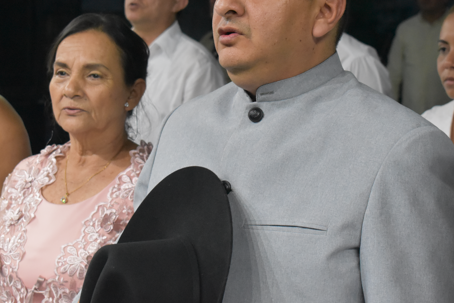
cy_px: 97
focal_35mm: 109
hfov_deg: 18.7
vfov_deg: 12.5
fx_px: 1375
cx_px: 255
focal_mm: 48
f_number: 5.3
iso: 4000
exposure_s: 1/60
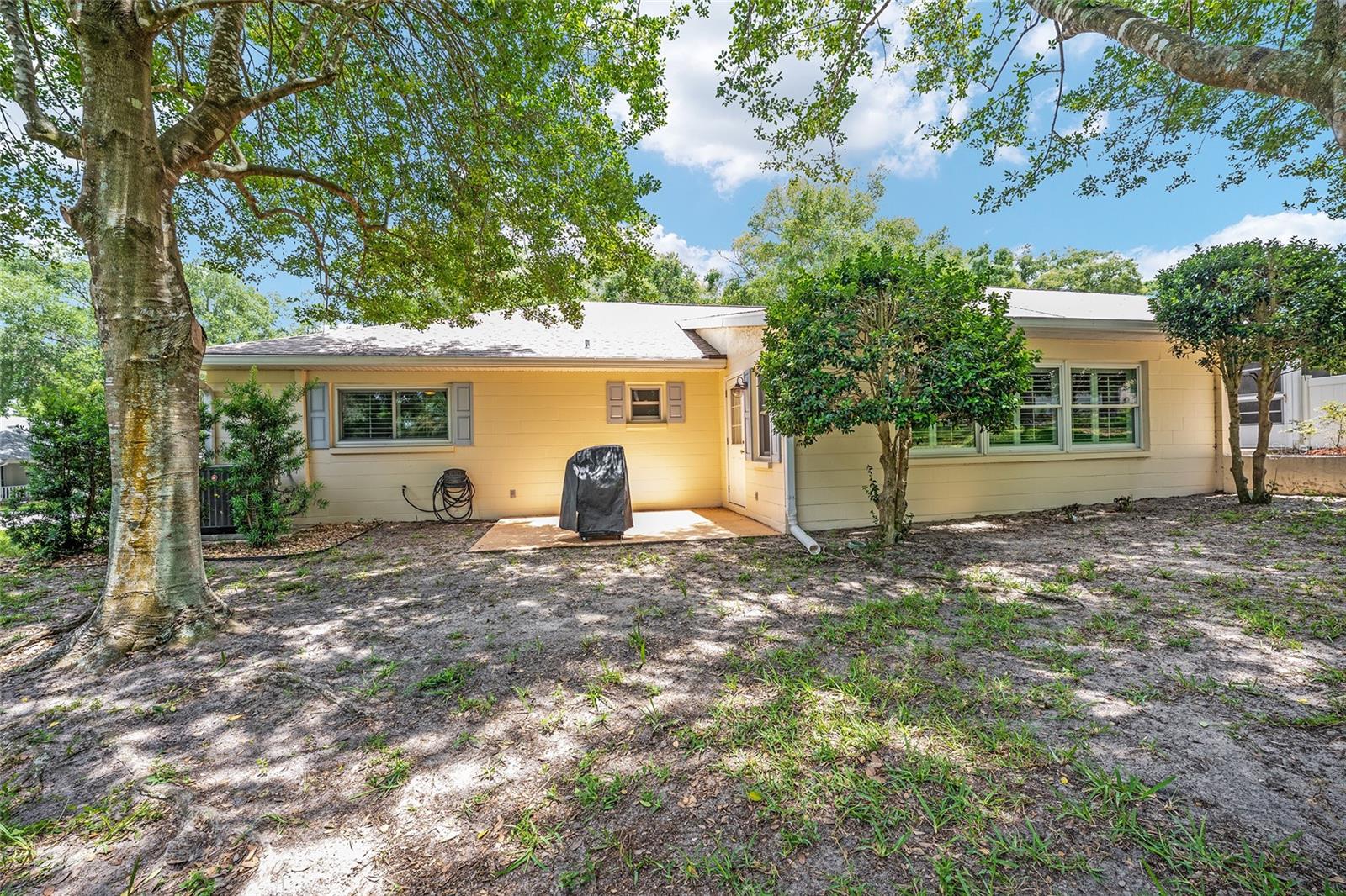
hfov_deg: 104.3
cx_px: 673
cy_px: 448
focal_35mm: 14
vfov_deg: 81.2
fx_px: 523
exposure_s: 1/100
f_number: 7.1
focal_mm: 14
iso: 500
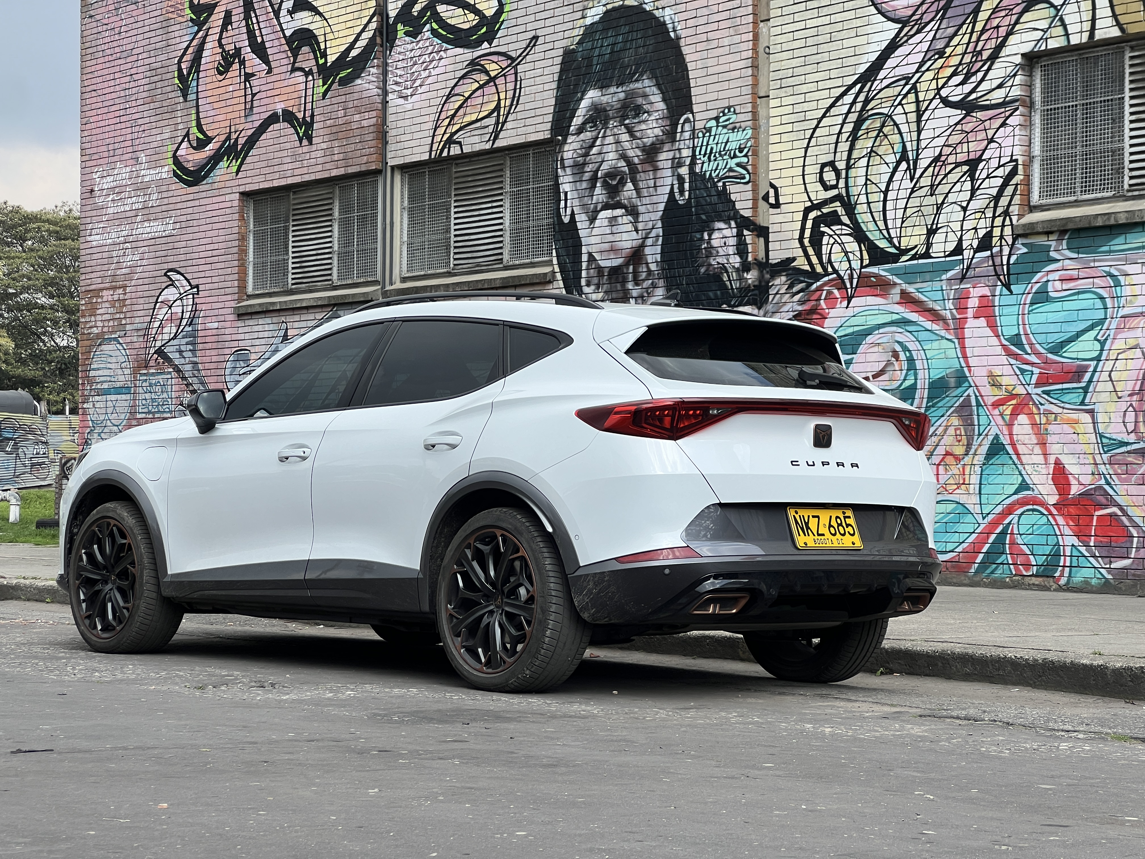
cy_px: 430
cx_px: 572
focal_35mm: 77
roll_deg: +0.5
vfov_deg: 19.1
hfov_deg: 25.3
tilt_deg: +1.4
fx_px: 2547
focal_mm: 9
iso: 32
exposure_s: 1/325
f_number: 2.8
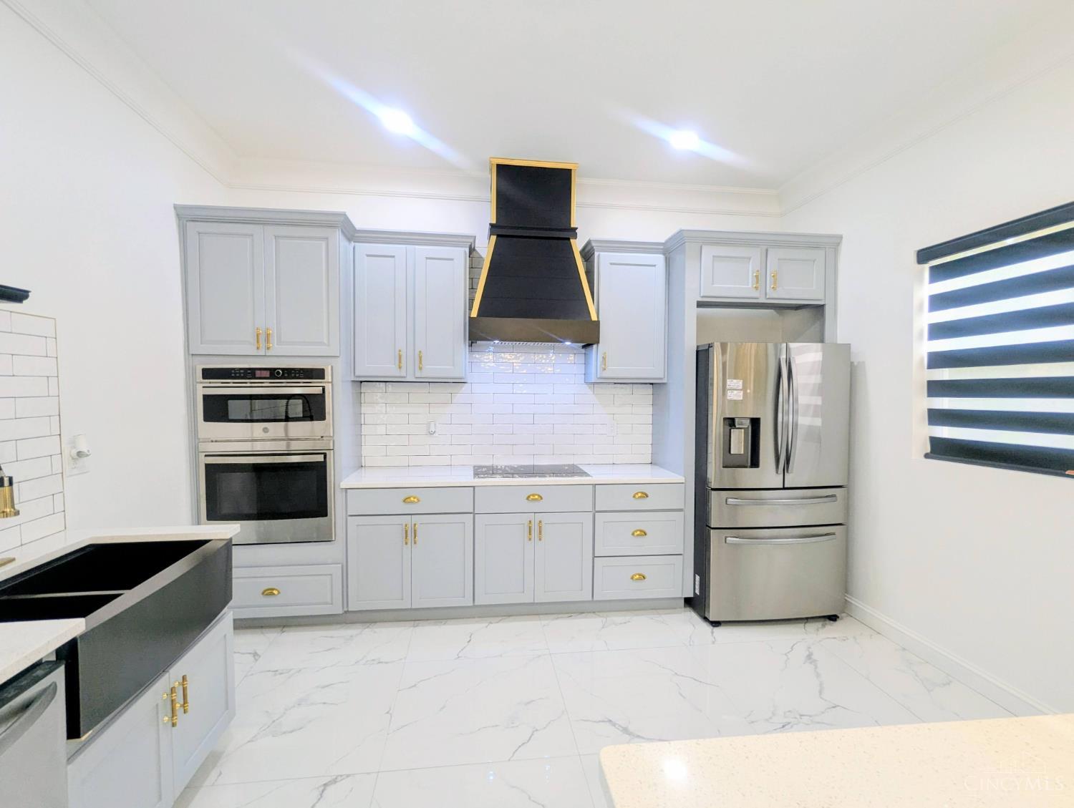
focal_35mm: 16
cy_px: 404
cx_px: 537
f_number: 2.2
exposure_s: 1/30
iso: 50
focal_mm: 2.35
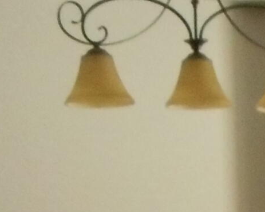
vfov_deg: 8.8
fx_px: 1240
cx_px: 312
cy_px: 519
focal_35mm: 158
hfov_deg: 12.0
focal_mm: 4.5
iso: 560
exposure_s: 1/25
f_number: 3.7
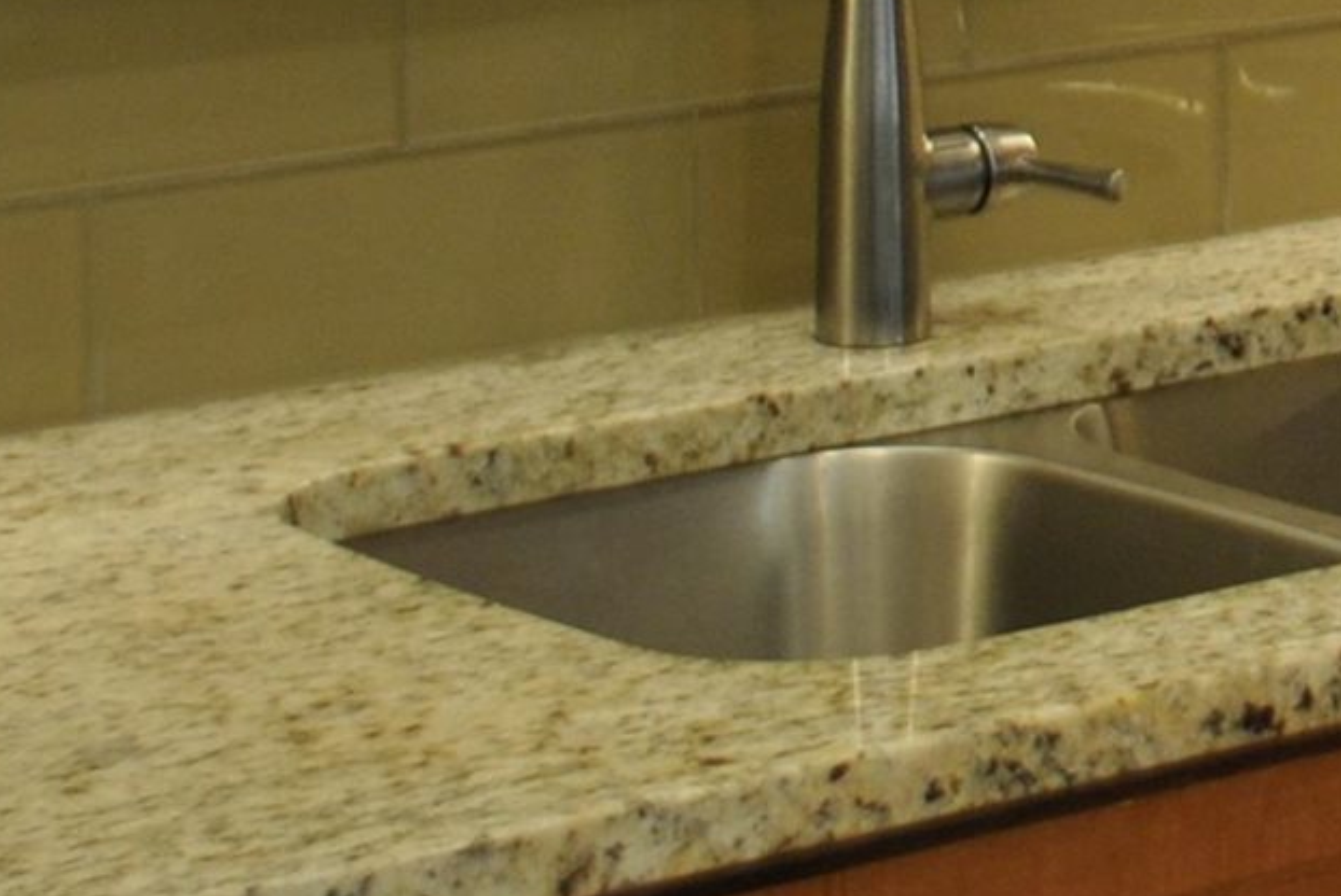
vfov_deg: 8.1
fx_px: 6077
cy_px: -877
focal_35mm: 163
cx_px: 2009
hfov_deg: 12.0
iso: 200
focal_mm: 22
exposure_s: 1/30
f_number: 4
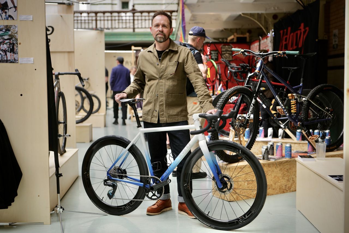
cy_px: 116
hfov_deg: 39.6
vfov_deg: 27.0
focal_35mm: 50
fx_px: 485
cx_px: 174
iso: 100
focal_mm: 50
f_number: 2.5
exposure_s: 1/160
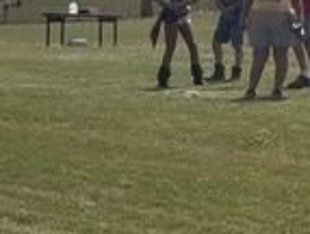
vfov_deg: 10.2
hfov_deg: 13.4
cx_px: 312
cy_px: 22
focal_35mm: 145
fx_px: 1302
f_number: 12.6
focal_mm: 9.3
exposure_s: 1/125
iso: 80
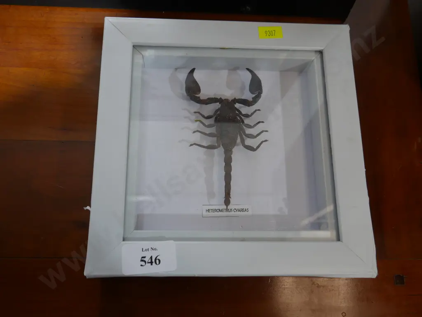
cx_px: 211
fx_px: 415
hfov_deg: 53.9
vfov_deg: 41.8
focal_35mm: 34
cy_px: 158
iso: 500
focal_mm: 17
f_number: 4
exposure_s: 1/60
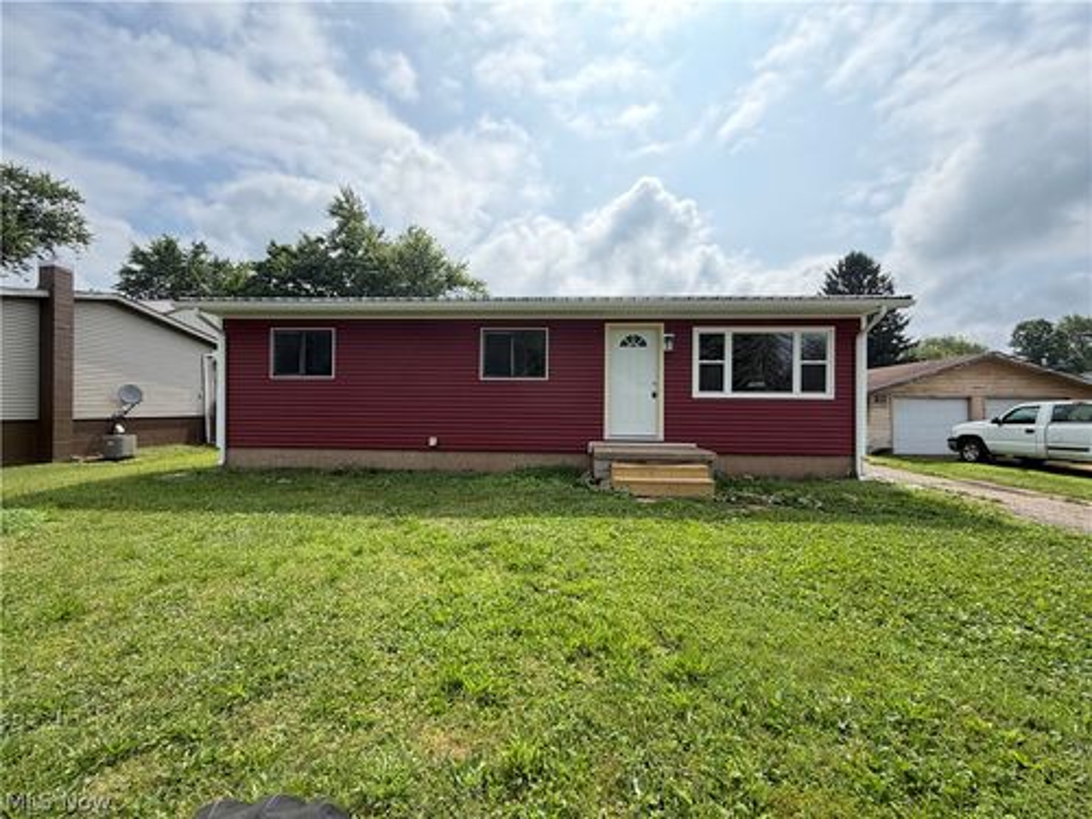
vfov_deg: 85.7
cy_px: 410
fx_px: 442
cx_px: 546
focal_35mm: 14
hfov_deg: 102.1
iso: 40
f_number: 2.2
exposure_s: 1/770
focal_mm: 2.22
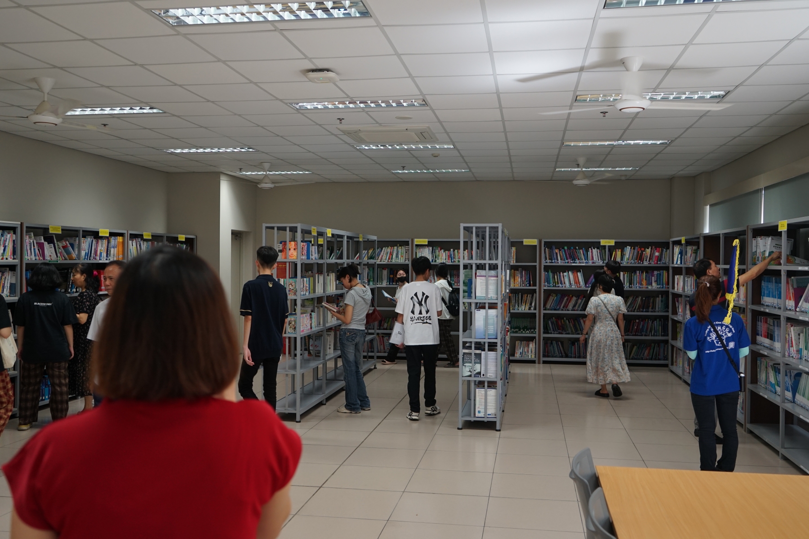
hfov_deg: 57.2
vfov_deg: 40.0
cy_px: 270
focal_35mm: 33
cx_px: 404
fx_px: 742
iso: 640
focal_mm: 33
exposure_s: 1/160
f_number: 4
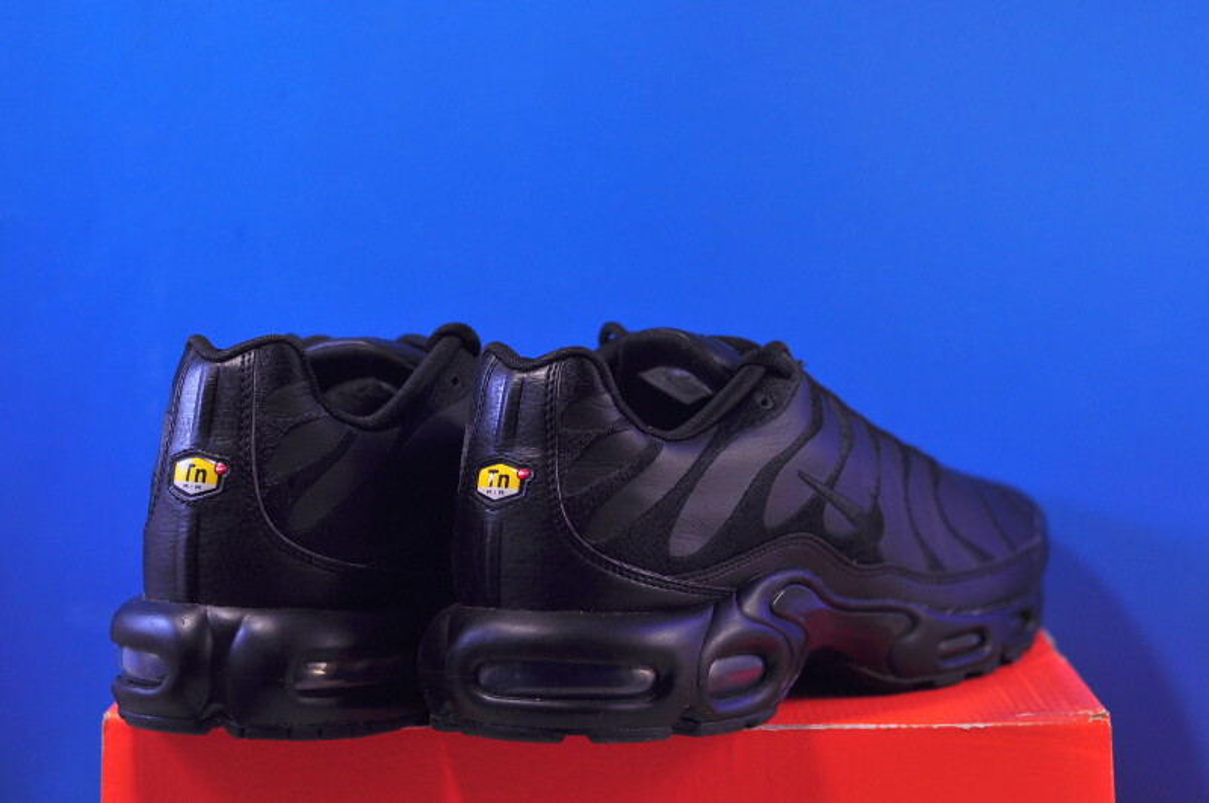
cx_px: 604
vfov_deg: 18.1
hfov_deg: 27.0
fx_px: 2515
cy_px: 402
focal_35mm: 75
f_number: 3.2
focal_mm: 50
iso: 250
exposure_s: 1/250
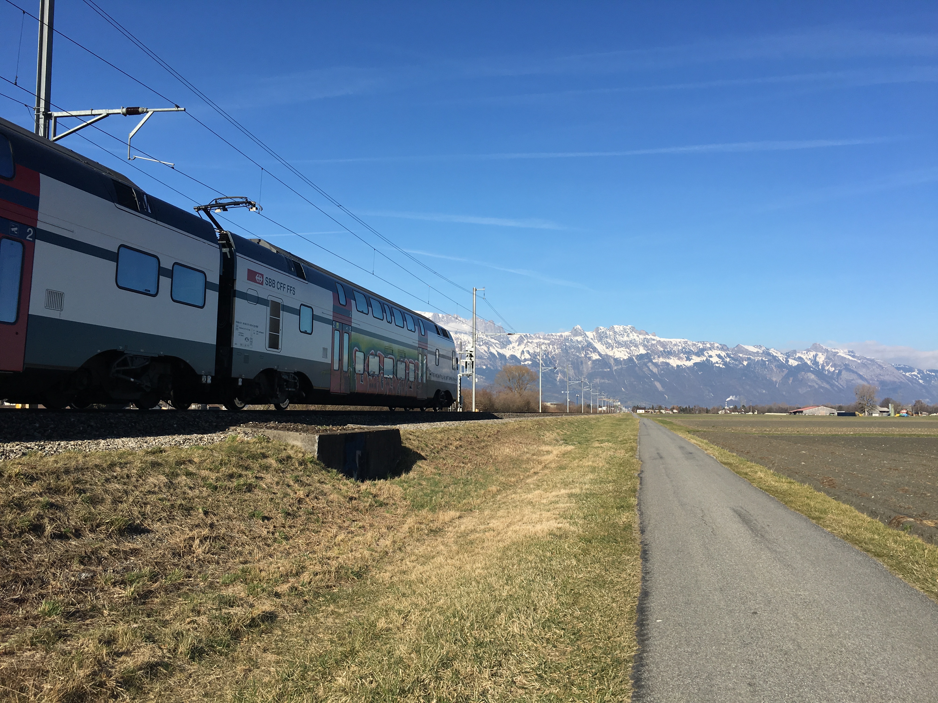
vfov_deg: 48.2
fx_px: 786
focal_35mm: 29
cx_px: 469
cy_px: 352
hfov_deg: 61.7
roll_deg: -0.2
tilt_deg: +5.9
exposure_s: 1/2024
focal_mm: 4.15
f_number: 2.2
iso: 25
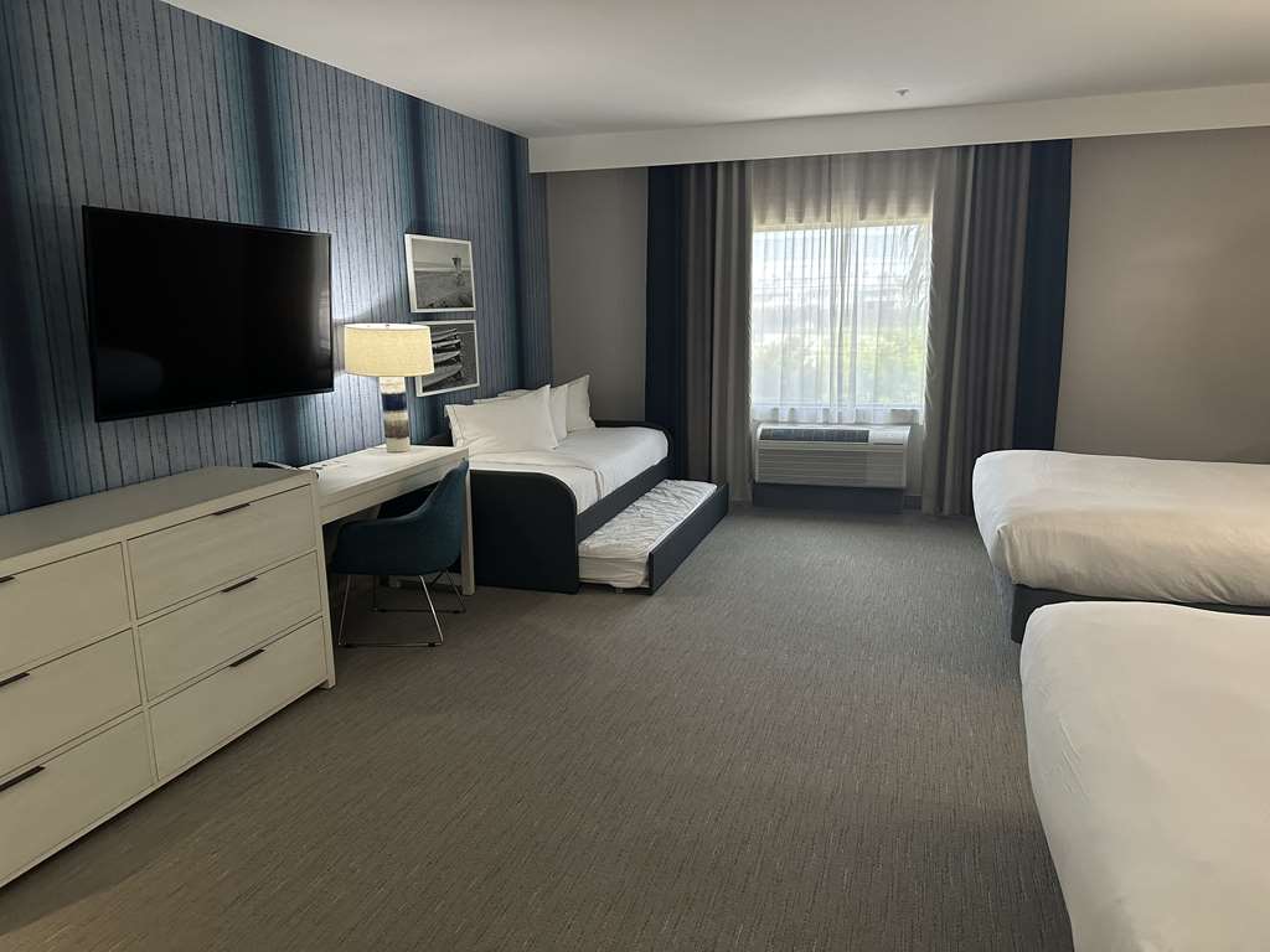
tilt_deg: -11.1
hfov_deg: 71.6
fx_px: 881
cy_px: 476
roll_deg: +0.7
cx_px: 635
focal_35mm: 24
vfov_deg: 56.8
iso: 200
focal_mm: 6.86
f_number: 1.78
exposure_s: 1/120
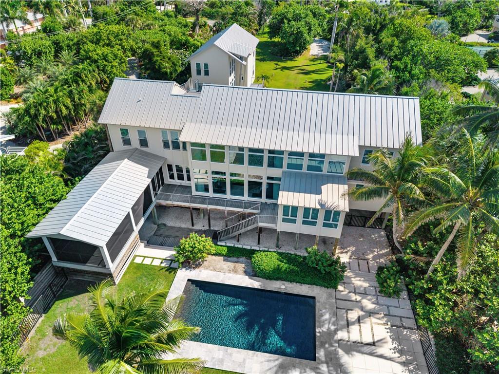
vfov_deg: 56.8
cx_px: 250
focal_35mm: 24
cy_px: 187
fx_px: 346
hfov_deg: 71.6
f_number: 1.8
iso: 100
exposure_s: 1/500
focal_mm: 8.67
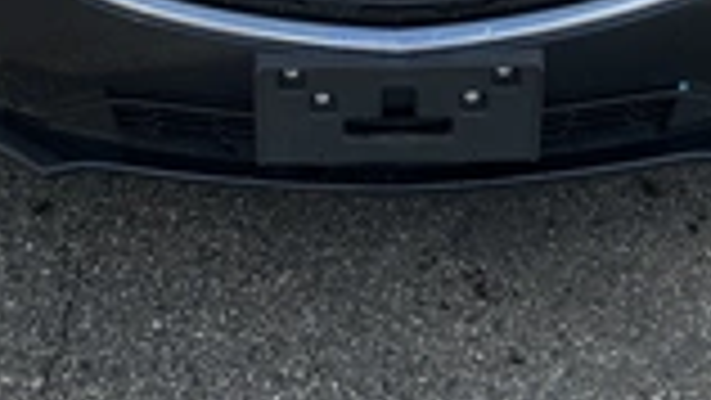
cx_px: 369
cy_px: -243
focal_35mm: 77
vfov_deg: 14.4
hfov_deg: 27.5
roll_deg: +2.3
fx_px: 1452
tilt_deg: -27.7
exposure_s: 1/749
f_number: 1.8
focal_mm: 3
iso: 25
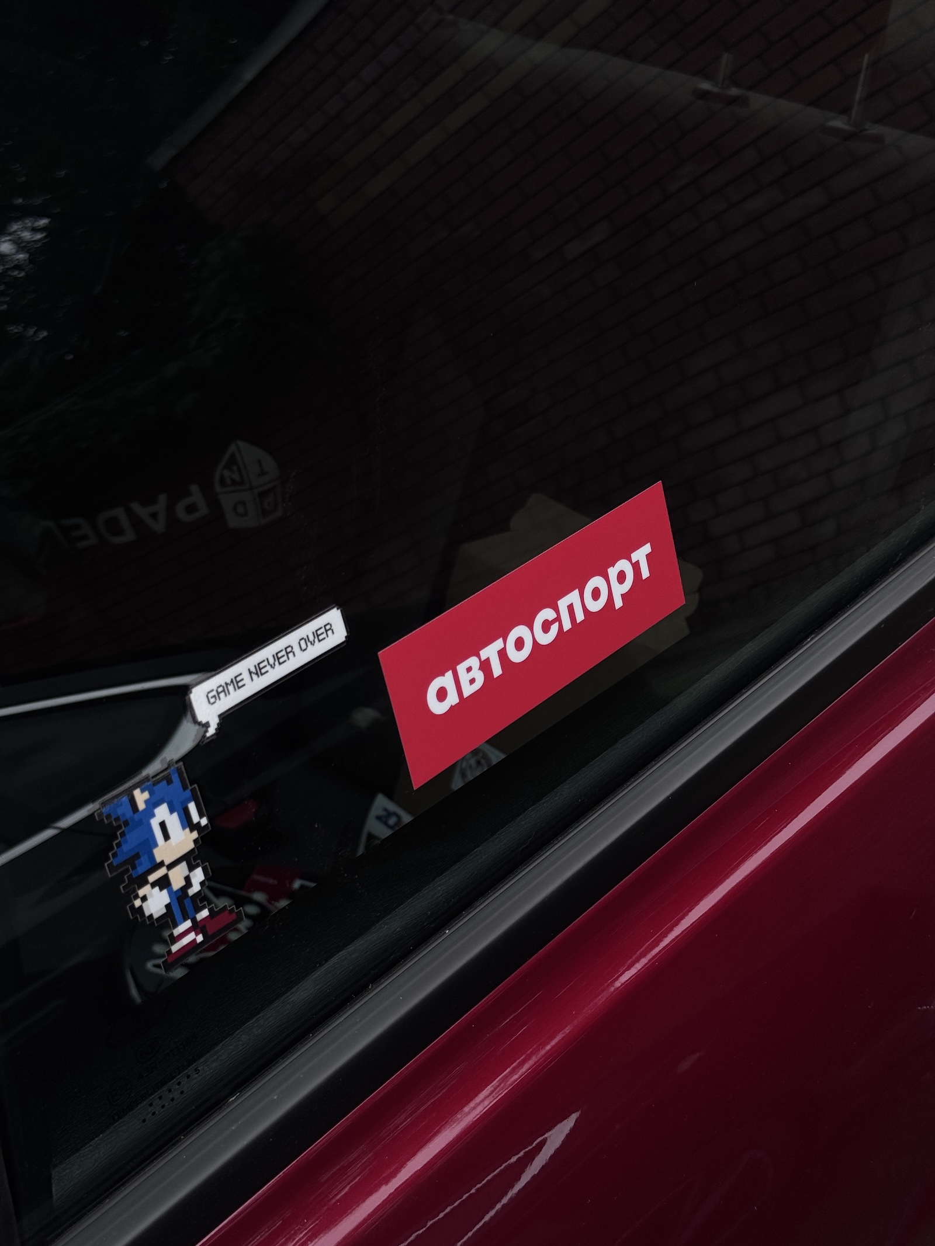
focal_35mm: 48
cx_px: 468
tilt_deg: -31.2
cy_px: 623
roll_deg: -2.7
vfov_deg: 39.7
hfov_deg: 30.3
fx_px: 1729
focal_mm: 6.76
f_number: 1.78
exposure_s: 1/1637
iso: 64
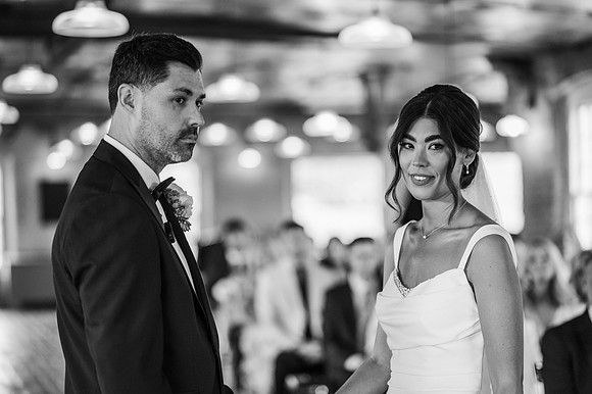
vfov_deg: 16.1
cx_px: 296
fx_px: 1397
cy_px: 197
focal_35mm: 85
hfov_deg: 23.9
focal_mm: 85
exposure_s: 1/200
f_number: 1.8
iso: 500
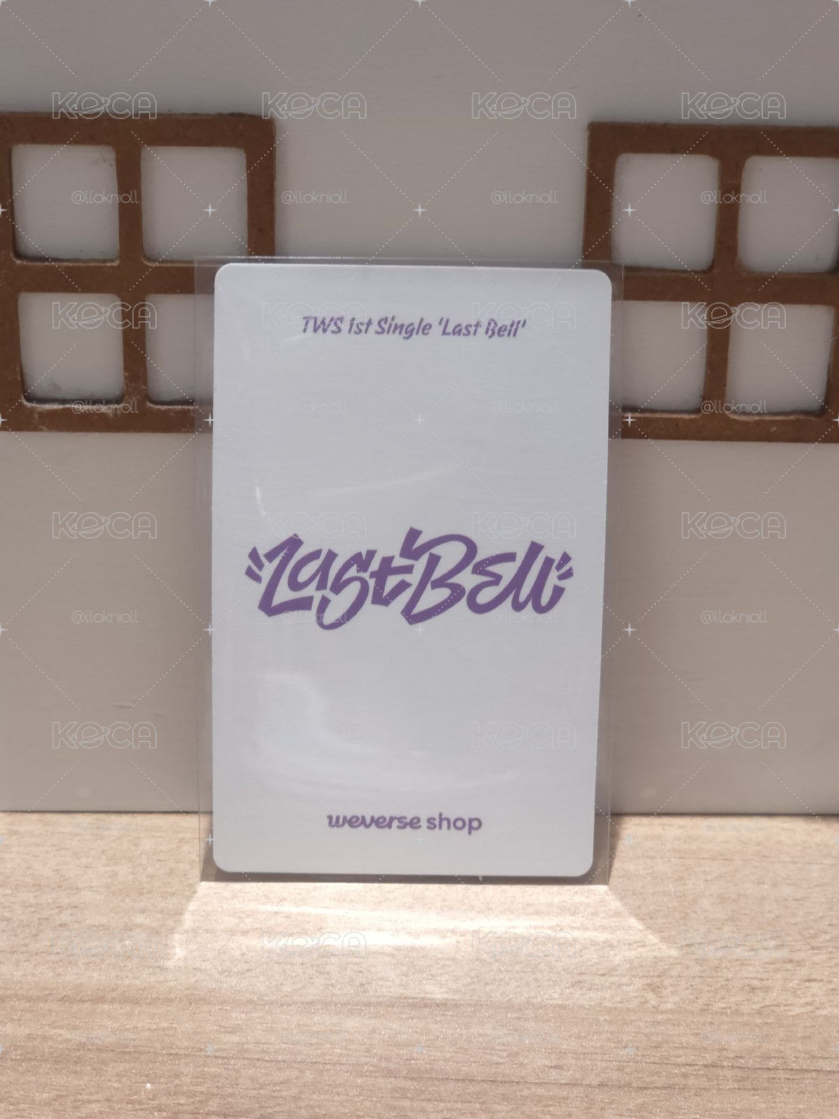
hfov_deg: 21.3
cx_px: 420
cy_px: 560
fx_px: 2230
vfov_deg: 28.2
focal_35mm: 69
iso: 200
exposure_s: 1/30
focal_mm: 7
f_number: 2.4
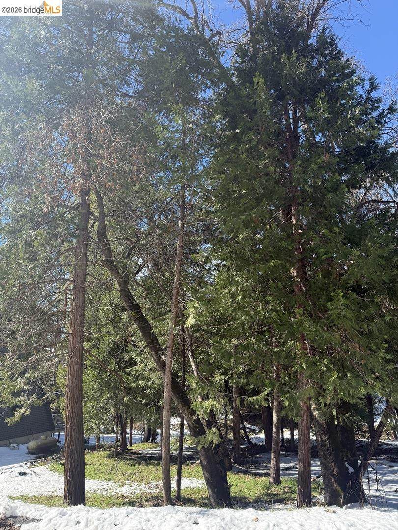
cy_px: 265
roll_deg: -1.6
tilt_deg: +16.4
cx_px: 199
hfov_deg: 56.8
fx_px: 368
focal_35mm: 24
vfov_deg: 71.6
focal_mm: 6.76
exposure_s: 1/1618
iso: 100
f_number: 1.78
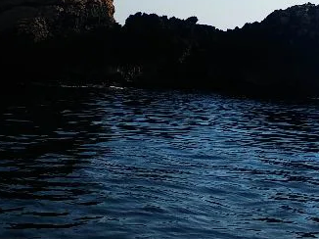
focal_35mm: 85
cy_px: -31
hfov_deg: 23.0
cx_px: 116
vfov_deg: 16.7
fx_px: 783
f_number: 2.2
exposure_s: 1/1813
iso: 100
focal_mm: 3.81
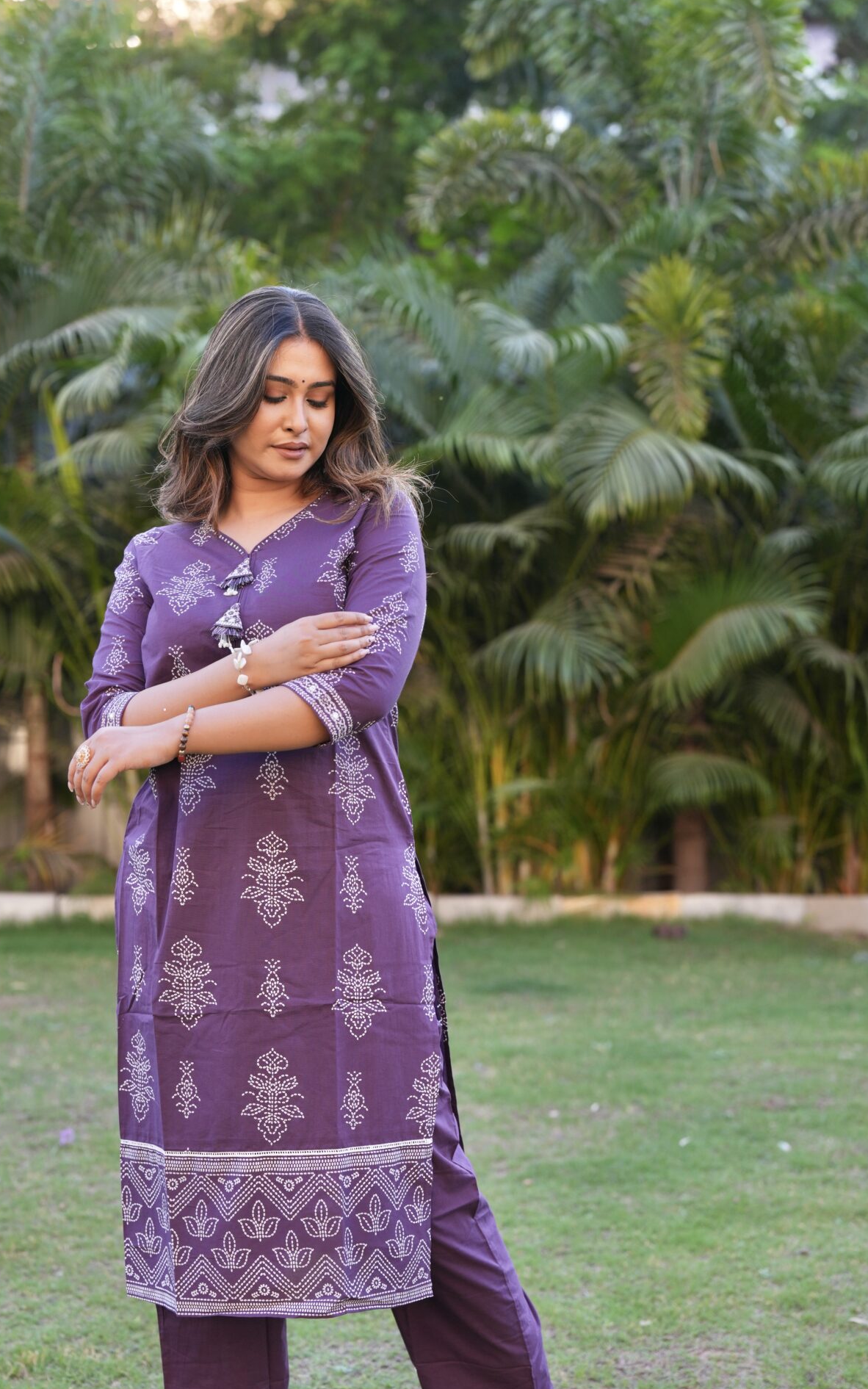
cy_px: 734
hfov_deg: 18.8
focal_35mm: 69
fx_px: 2611
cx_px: 263
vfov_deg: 29.8
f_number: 2.5
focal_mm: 50
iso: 250
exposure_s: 1/640
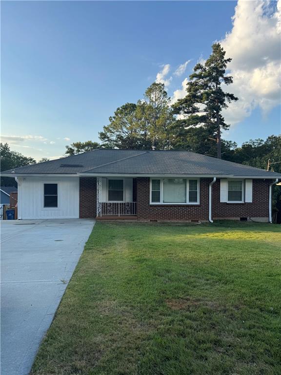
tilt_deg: -1.4
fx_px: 260
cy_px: 188
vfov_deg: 71.6
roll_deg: -0.4
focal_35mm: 24
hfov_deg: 56.8
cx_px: 140
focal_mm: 6.76
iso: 80
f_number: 1.78
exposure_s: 1/1488
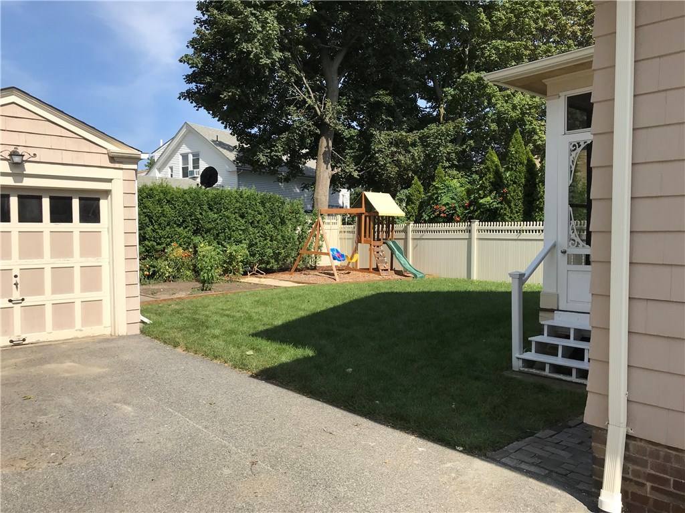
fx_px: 554
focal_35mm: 28
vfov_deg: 49.7
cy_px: 256
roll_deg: +0.8
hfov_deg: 63.4
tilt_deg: -1.3
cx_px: 342
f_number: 1.8
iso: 20
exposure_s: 1/2283
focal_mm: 3.99
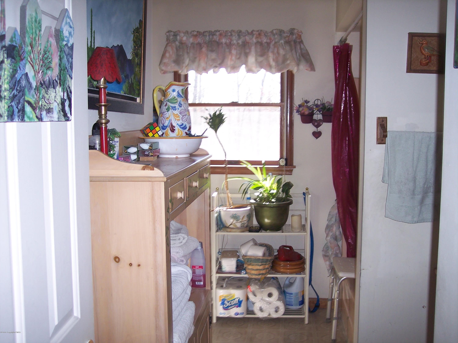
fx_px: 516
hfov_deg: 47.9
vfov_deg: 36.8
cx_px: 229
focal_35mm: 39
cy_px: 172
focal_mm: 8
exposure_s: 1/60
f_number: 2.8
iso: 100
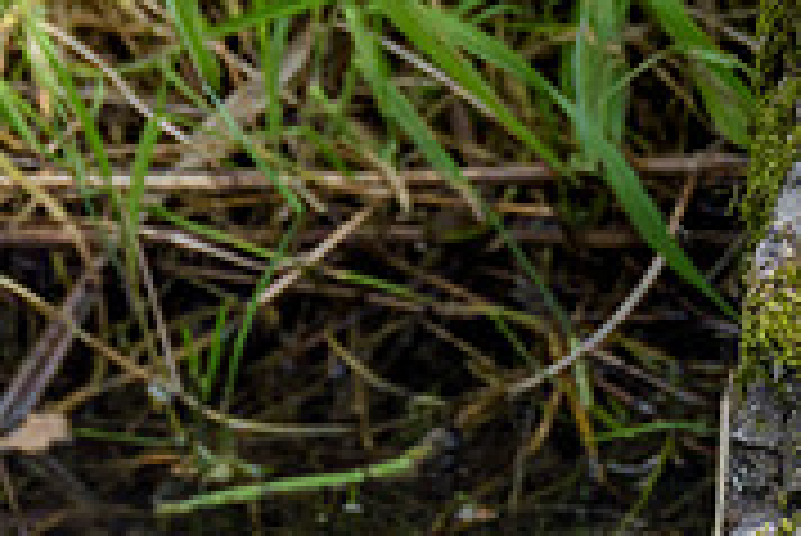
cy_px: 0
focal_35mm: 2269
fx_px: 50525
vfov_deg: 0.6
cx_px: 747
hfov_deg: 0.9
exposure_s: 1/800
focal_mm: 400
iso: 640
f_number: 5.6
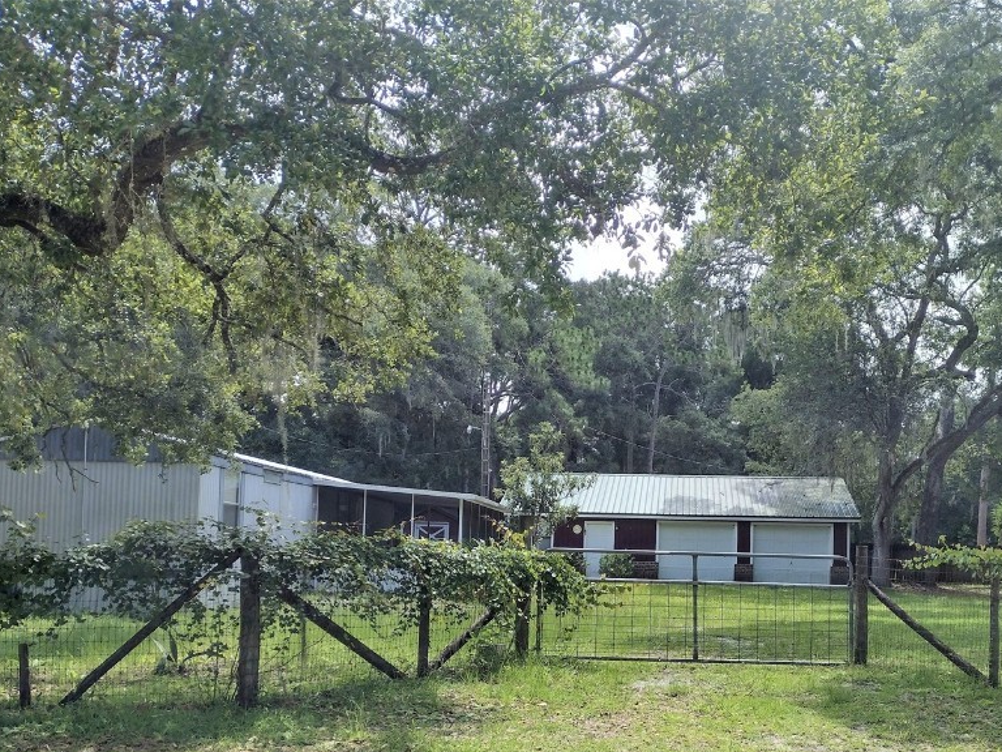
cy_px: 500
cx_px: 621
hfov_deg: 50.9
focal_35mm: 36
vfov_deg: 39.2
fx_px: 1042
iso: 100
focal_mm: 4.71
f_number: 1.7
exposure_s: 1/1039
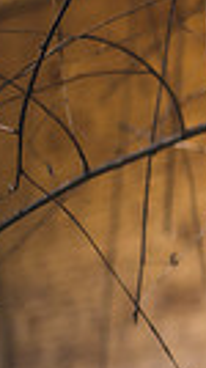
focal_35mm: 227
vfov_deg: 9.5
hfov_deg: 4.9
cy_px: 15
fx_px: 2213
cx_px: 733
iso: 50
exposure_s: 1/400
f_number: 1.8
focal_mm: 50
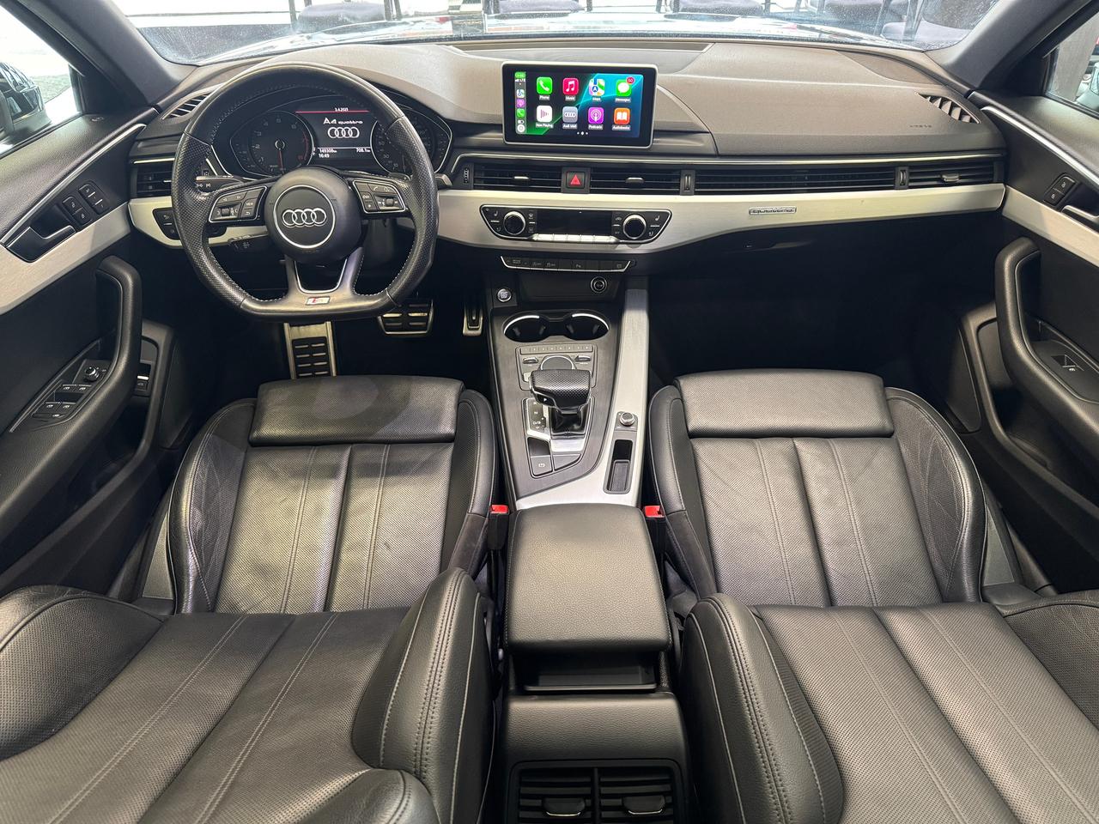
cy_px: 412
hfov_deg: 71.6
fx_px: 762
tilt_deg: -36.9
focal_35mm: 24
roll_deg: +1.0
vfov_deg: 56.8
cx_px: 550
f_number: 1.78
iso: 640
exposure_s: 1/40
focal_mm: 6.76
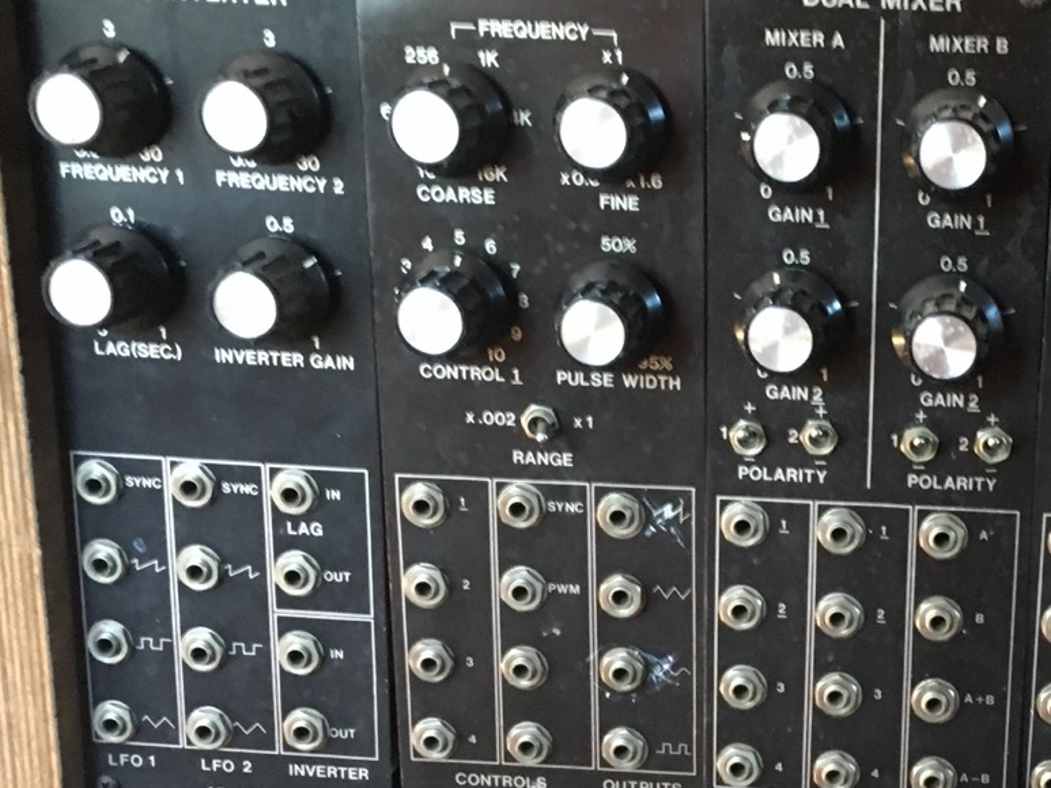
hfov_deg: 31.1
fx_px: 1822
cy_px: 488
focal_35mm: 60
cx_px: 884
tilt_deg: -17.8
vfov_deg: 24.4
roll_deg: -2.6
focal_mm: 4.15
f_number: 2.2
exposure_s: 1/15
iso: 250
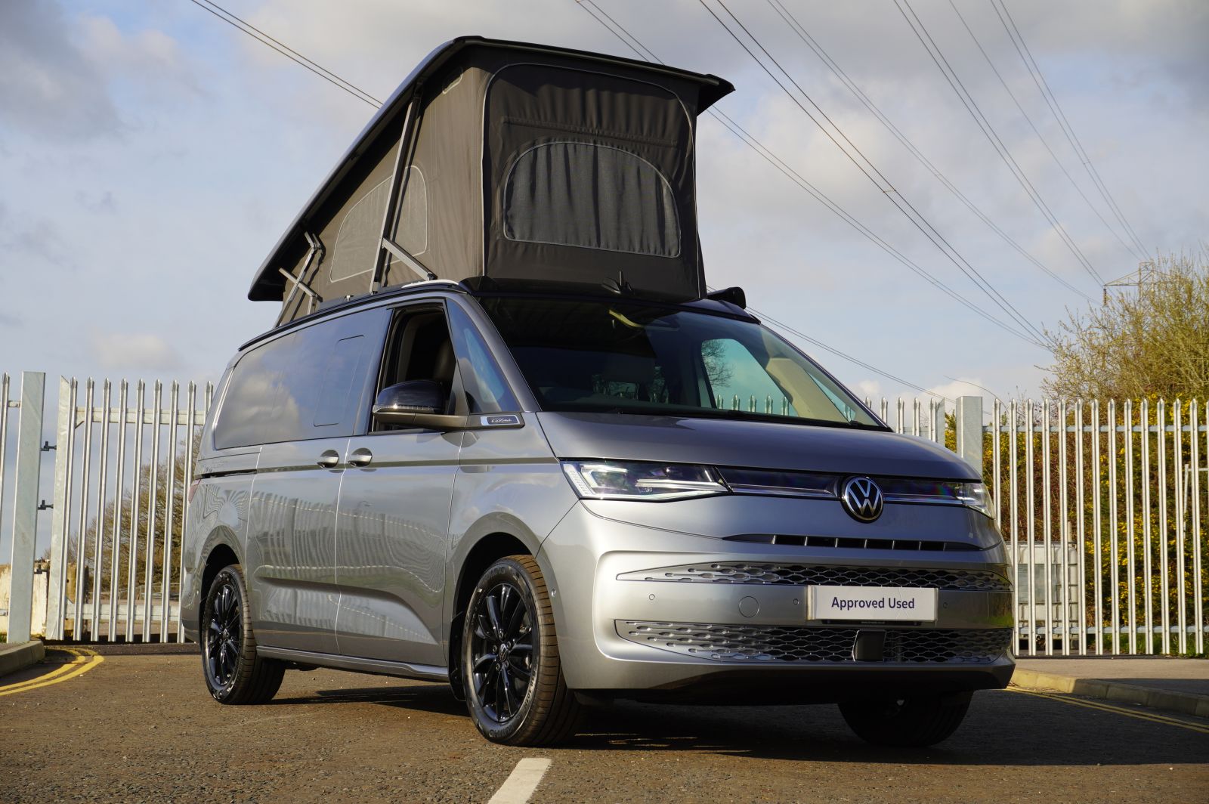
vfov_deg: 22.6
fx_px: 2013
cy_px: 402
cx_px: 604
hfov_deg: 33.4
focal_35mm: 60
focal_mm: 40
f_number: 8
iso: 100
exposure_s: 1/125
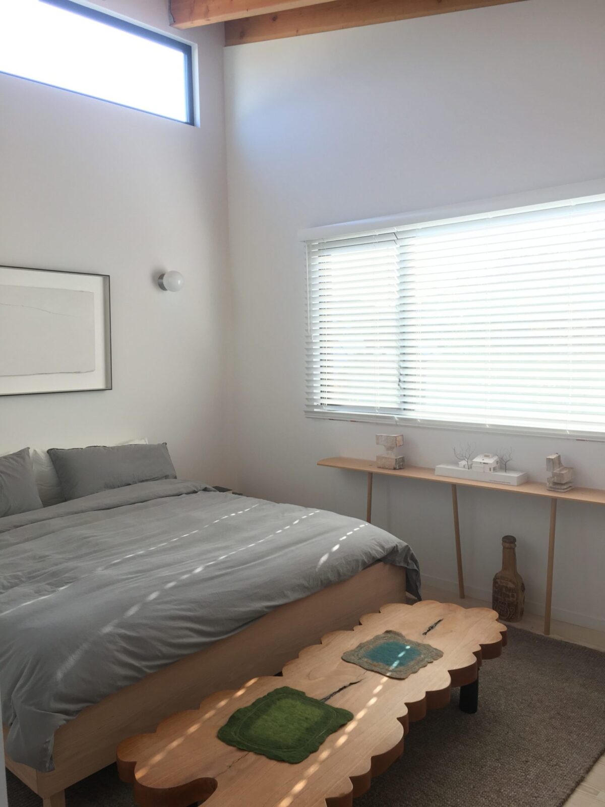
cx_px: 302
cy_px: 404
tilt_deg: -4.3
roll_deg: +1.6
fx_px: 676
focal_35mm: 29
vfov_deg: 61.7
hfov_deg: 48.2
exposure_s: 1/60
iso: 25
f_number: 2.2
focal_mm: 4.15
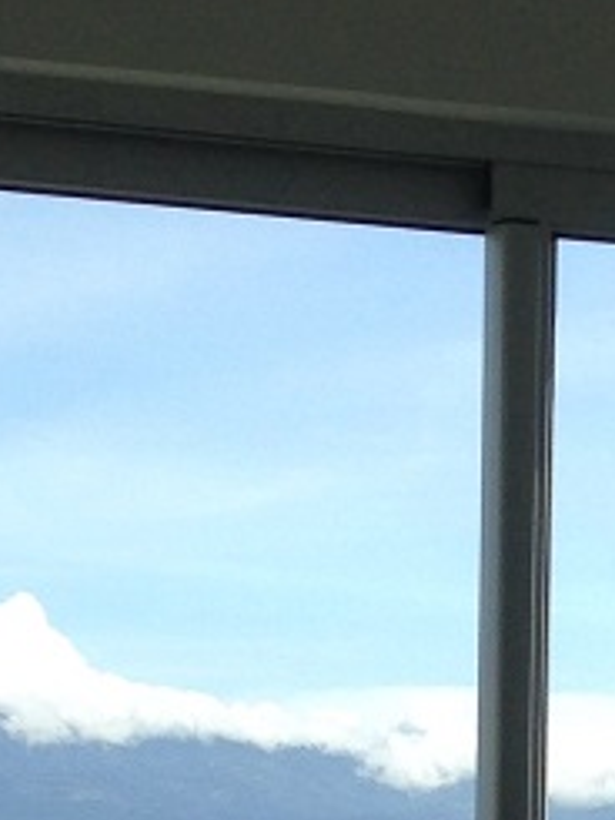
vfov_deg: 10.2
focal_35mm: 176
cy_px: 1774
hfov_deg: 8.4
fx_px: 4166
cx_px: 702
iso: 50
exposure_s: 1/935
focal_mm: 4.12
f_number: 2.4
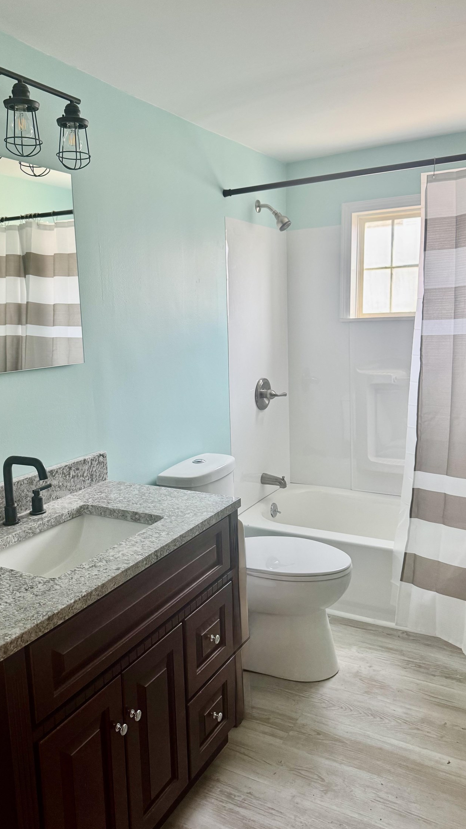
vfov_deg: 69.8
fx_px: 593
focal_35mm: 27
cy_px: 402
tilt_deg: -4.0
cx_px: 204
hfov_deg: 42.8
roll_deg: +2.5
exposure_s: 1/102
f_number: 1.78
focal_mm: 6.76
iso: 200
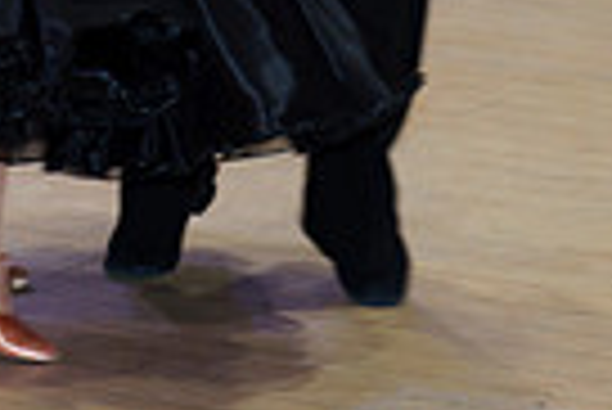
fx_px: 5463
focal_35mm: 321
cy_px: -419
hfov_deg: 6.3
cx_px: -486
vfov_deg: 4.2
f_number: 2.8
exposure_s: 1/160
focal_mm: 70
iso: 400
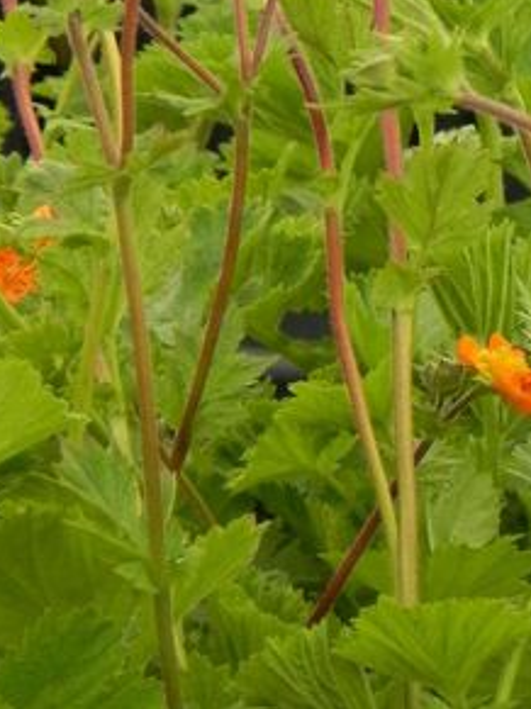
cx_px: 404
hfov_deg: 1.1
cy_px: 51
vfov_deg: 1.5
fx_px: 27100
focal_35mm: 1324
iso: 160
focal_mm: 85.6
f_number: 5
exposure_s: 1/400
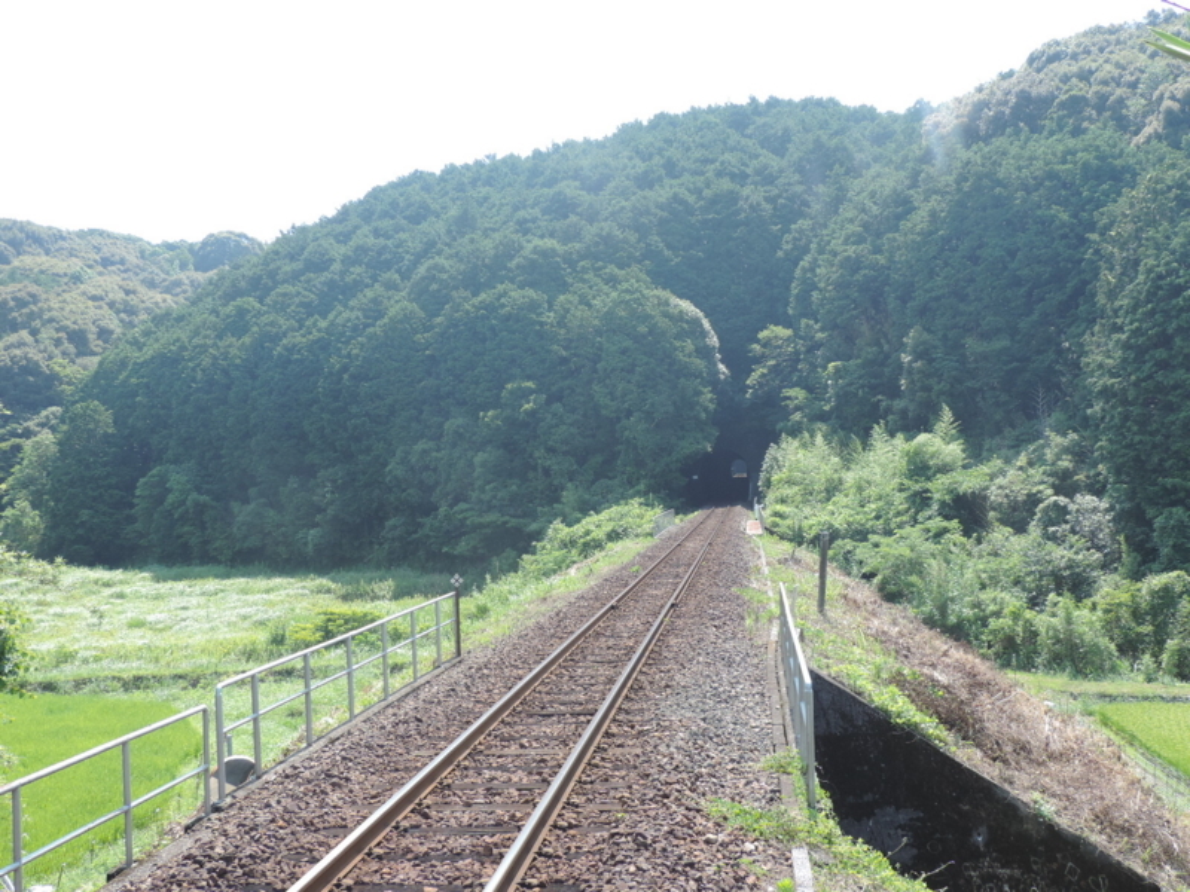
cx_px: 595
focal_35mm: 40
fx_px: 1375
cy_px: 446
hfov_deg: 46.8
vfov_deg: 36.0
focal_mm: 7.1
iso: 80
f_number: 3.3
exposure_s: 1/250
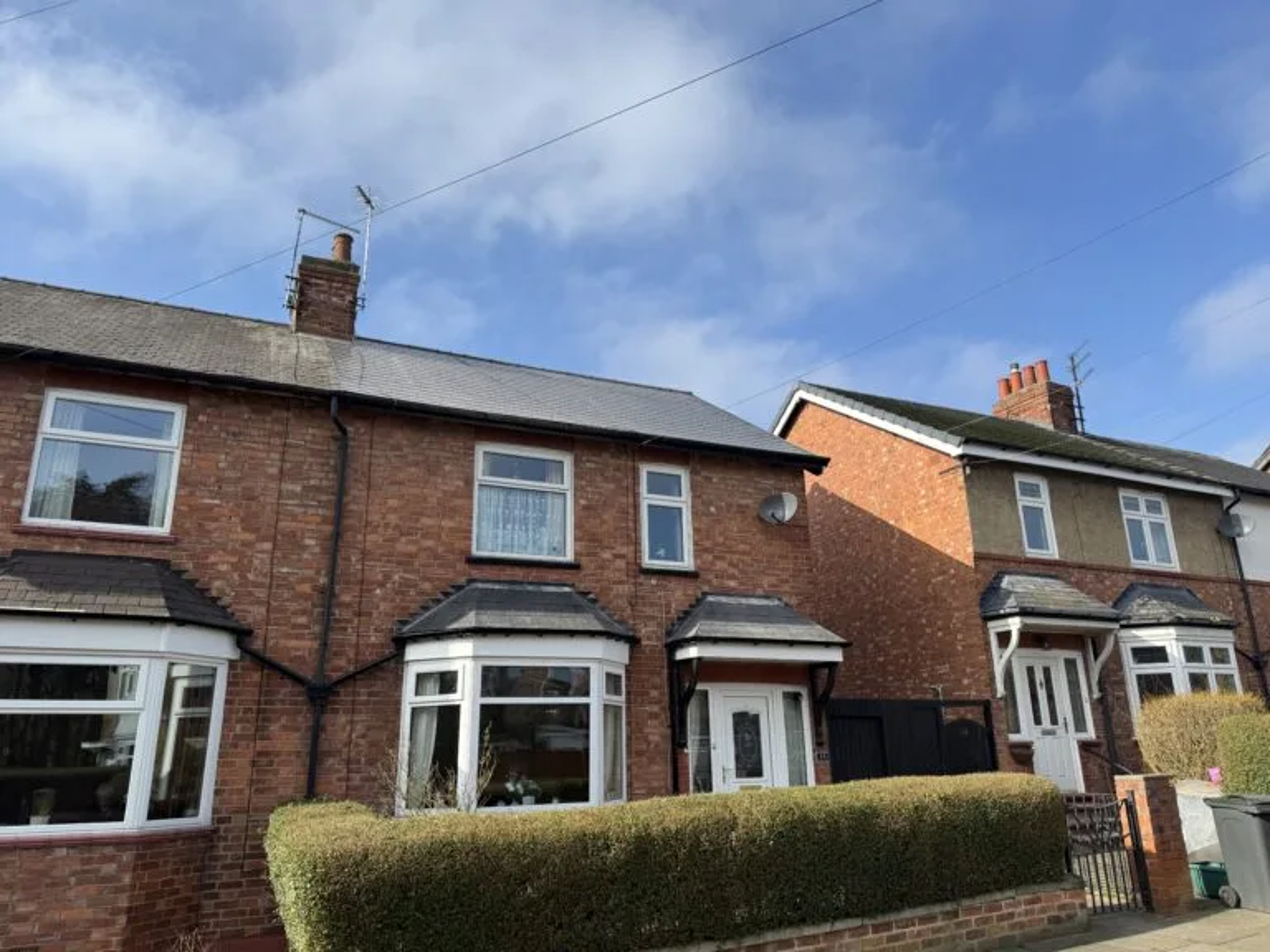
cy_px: 476
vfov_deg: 56.8
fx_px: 881
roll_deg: +2.1
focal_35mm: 24
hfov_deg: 71.6
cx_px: 635
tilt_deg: +17.7
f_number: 1.78
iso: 80
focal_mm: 6.76
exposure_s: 1/2331
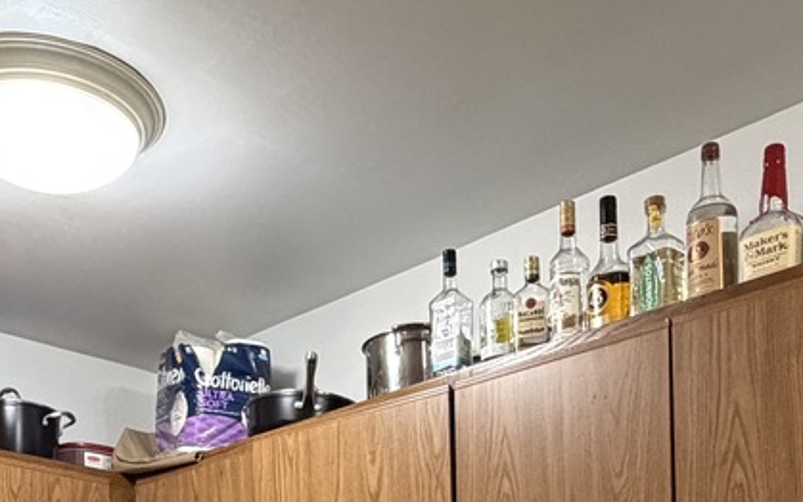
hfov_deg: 39.6
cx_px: 402
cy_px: 764
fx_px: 1116
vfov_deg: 21.2
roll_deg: +1.4
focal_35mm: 51
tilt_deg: -1.1
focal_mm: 2.22
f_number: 2.2
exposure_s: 1/60
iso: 400
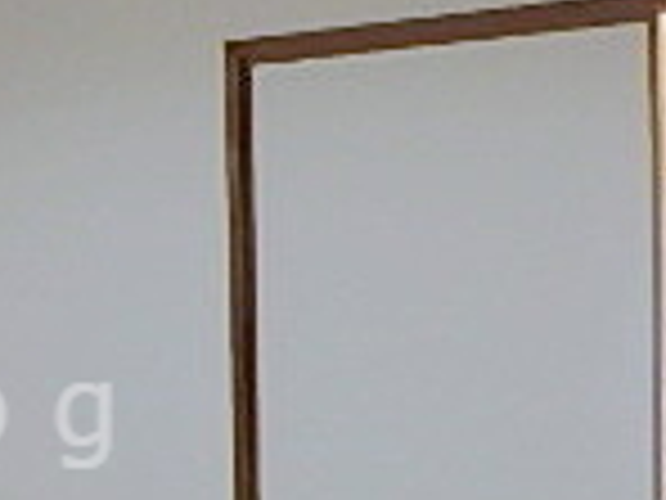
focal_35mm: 91
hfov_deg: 20.0
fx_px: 1751
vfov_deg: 16.1
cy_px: 414
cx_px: -171
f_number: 3.5
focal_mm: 3.7
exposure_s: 1/40
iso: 200
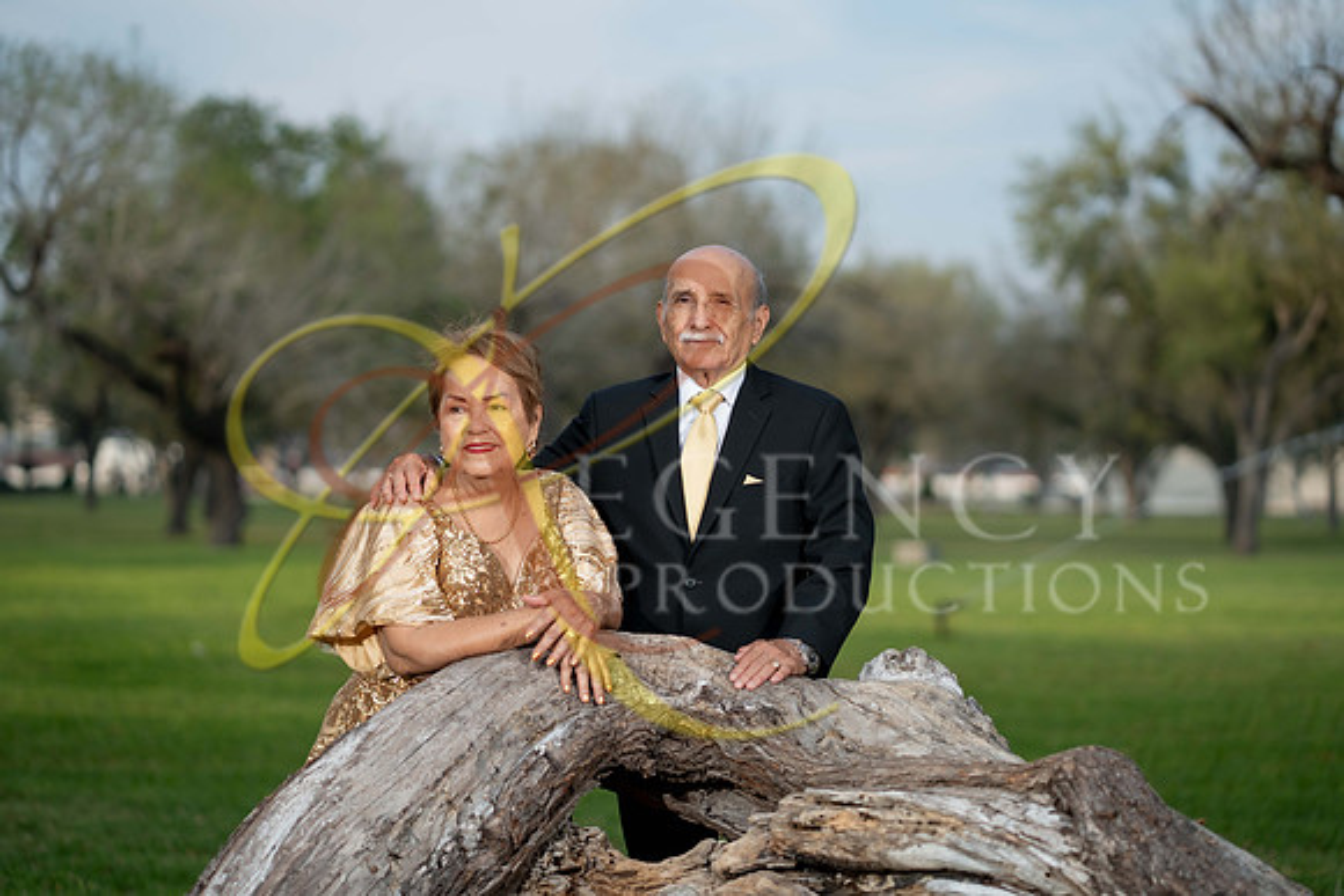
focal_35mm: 85
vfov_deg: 16.1
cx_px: 672
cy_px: 448
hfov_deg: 23.9
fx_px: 3174
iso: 200
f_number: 2.2
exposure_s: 1/1600
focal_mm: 85
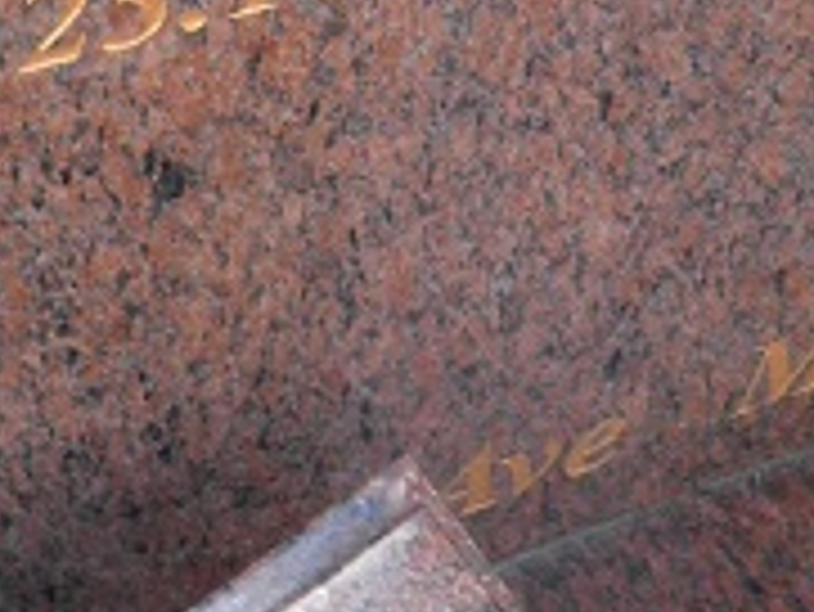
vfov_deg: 16.4
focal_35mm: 85
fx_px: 2000
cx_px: 535
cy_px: -189
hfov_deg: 22.9
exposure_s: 1/30
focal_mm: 4.3
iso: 64
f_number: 3.3
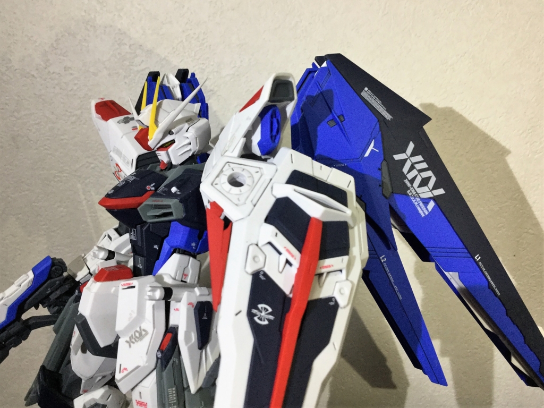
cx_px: 272
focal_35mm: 31
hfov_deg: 58.4
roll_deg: +2.5
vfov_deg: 45.4
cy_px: 204
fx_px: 487
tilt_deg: -13.0
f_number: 2.4
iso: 50
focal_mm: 3.3
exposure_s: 1/33
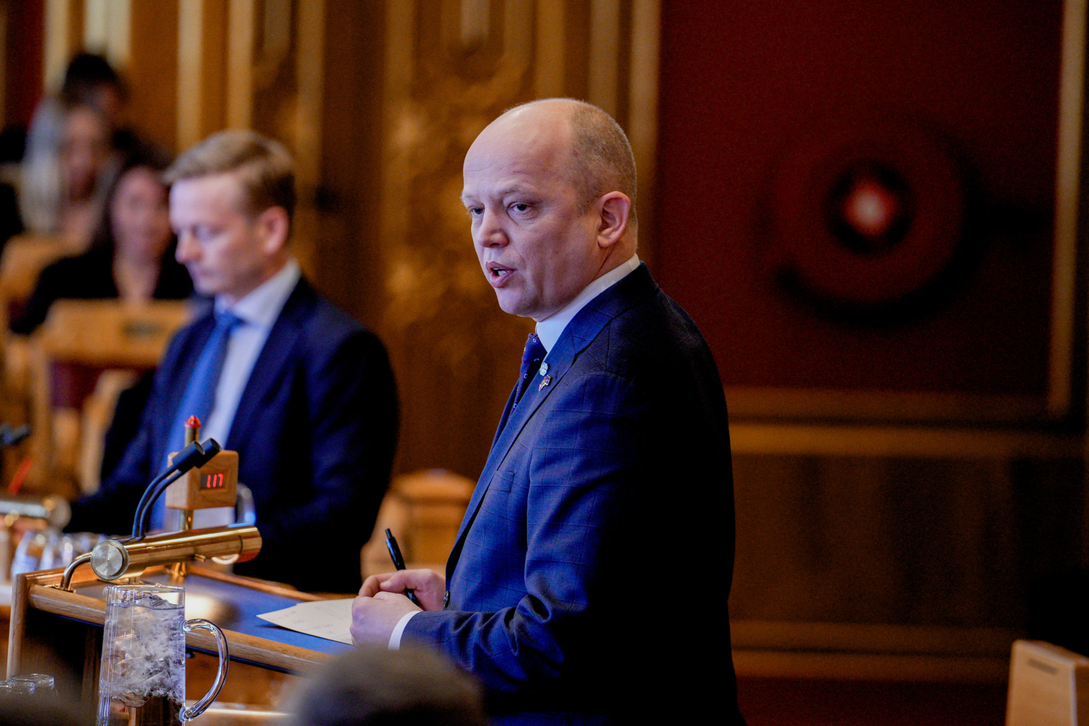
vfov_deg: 5.1
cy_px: 363
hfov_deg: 7.7
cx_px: 544
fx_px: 8077
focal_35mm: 267
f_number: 2.8
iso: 1600
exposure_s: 1/400
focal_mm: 178
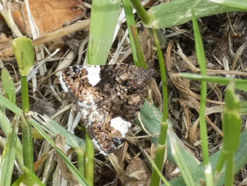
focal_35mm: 122
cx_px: 124
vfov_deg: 12.1
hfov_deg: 16.1
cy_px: 93
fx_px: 871
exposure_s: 1/80
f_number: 5.1
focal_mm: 21.9
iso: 200
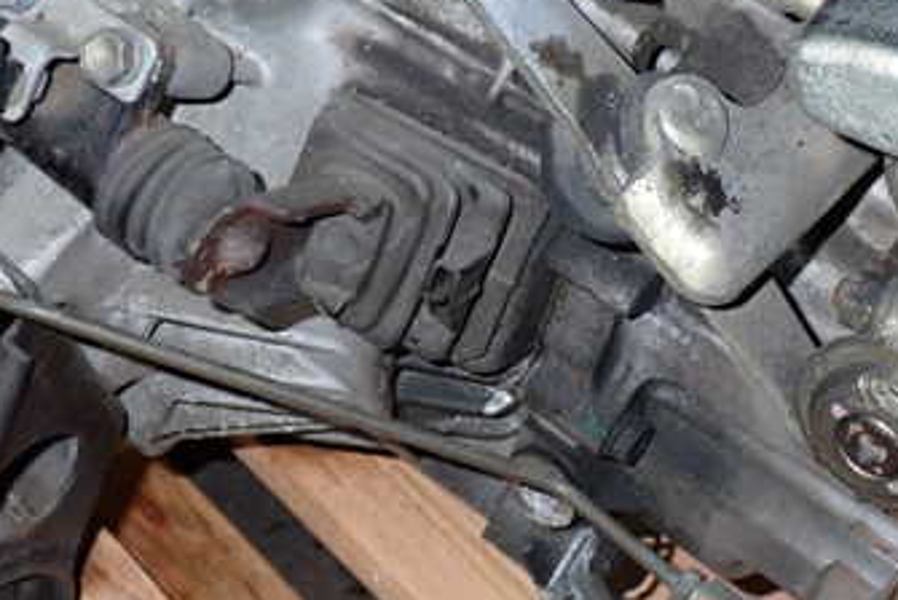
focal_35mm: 67
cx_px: 474
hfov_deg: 30.0
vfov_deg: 20.3
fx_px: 1673
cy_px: 198
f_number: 7.1
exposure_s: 1/40
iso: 640
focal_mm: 6.37
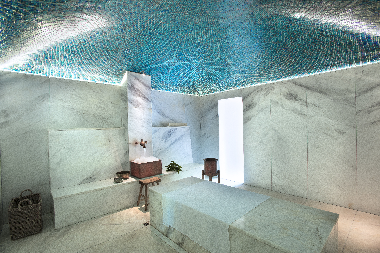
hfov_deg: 93.3
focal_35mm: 17
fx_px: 179
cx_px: 190
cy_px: 126
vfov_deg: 70.5
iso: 400
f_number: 11
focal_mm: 17
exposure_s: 3
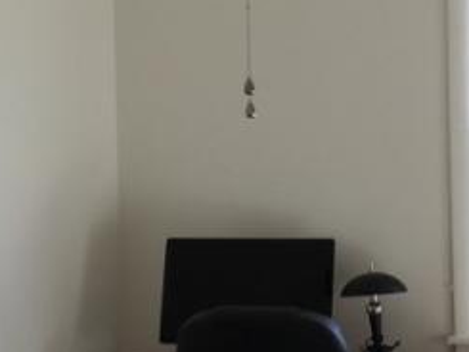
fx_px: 1640
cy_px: 147
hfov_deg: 16.3
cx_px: 270
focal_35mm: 121
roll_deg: +1.3
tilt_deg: -1.3
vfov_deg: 12.3
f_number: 2.2
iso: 32
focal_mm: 4.15
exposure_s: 1/121
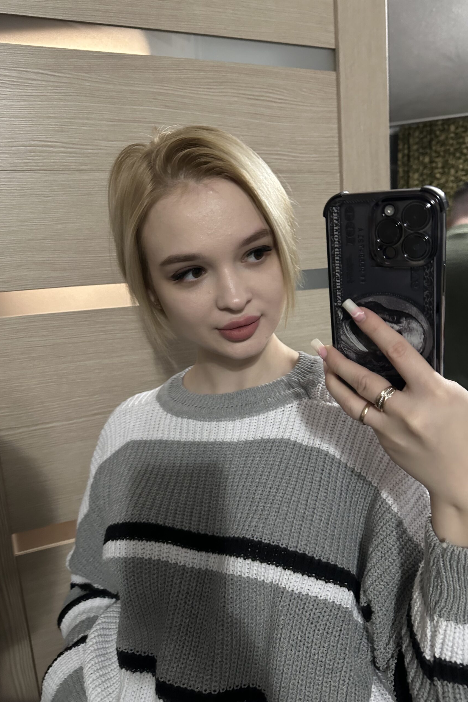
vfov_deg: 71.5
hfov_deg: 51.2
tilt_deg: -9.2
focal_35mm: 25
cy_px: 351
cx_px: 261
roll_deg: +3.4
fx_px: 487
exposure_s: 1/33
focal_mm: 6.86
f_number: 1.78
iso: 640
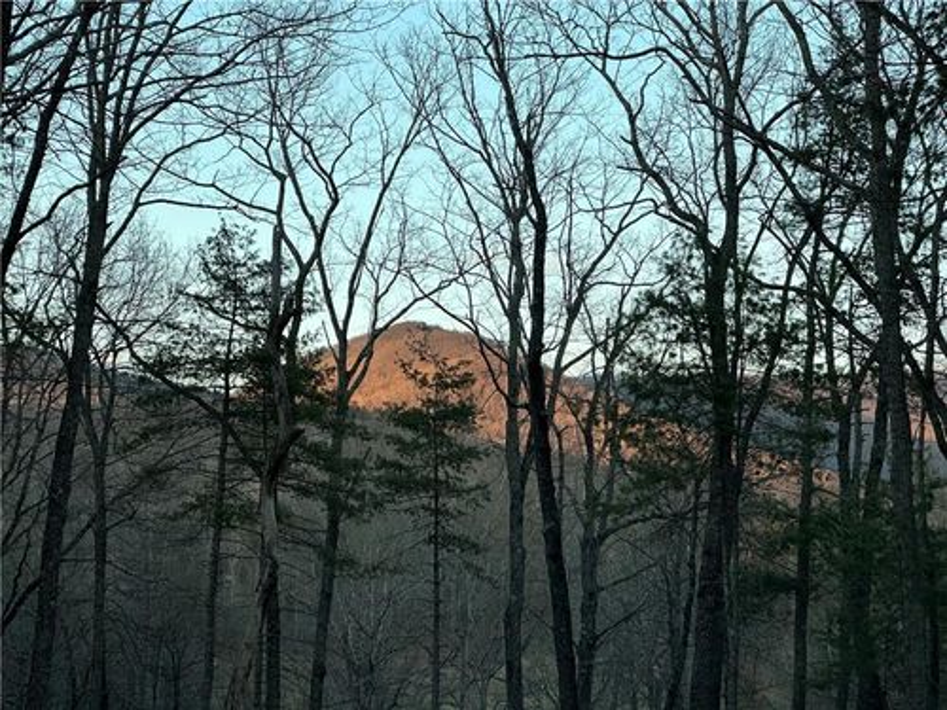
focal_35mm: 77
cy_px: 355
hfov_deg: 25.3
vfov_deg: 19.1
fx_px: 2107
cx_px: 474
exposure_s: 1/99
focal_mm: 9
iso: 40
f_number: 2.8
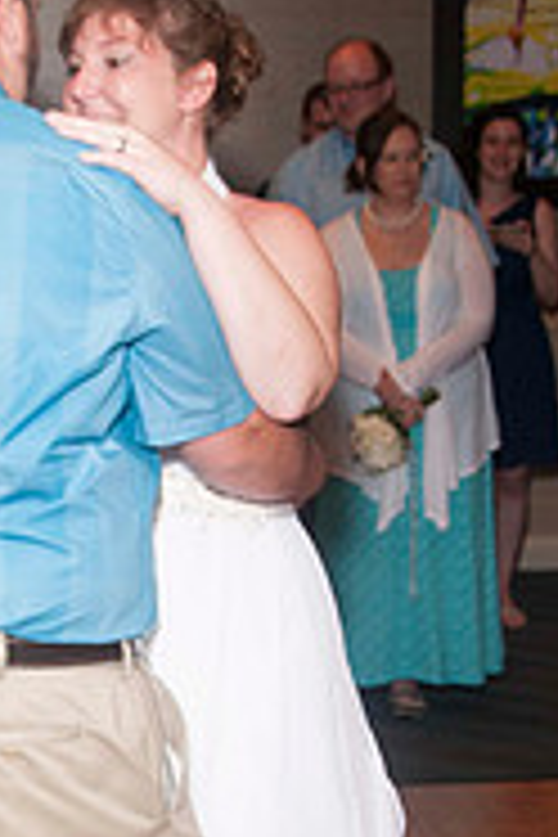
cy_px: 598
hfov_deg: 13.8
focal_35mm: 98
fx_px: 2278
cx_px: 52
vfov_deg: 20.7
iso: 400
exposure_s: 1/60
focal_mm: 27
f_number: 5.6
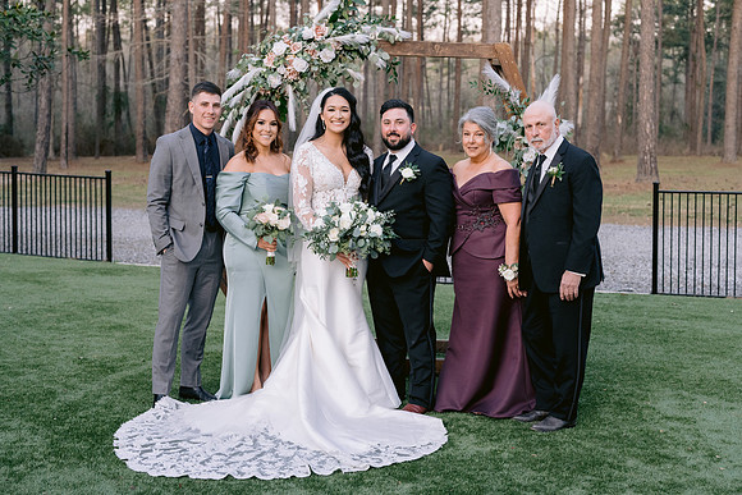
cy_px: 240
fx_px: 1150
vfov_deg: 24.3
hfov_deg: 35.7
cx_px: 375
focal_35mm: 56
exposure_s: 1/200
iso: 800
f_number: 4
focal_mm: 50
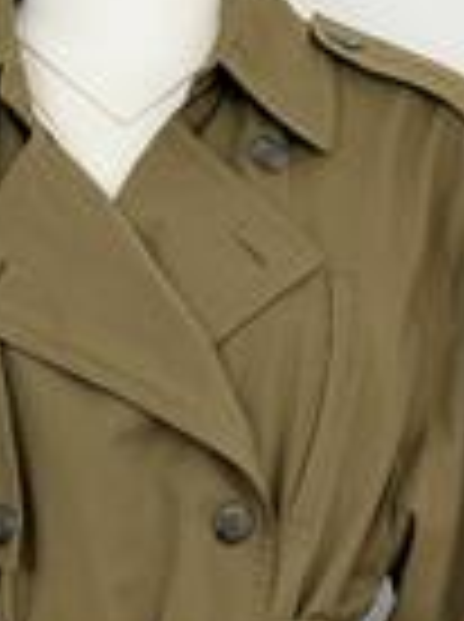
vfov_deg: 10.4
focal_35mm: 181
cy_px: 1062
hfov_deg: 8.2
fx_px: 3245
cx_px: 158
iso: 64
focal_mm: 6.76
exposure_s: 1/50
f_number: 1.78
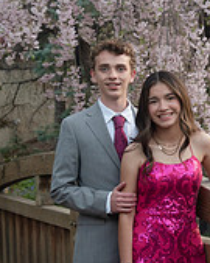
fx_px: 933
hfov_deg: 12.8
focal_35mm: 120
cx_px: 163
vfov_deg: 16.0
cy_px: 170
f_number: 5.6
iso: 800
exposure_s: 1/125
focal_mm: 48
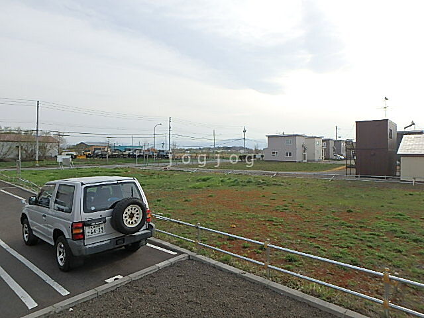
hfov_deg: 79.0
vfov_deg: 63.4
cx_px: 212
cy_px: 159
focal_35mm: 21
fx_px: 257
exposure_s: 1/800
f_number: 3.5
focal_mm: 3.7
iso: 125
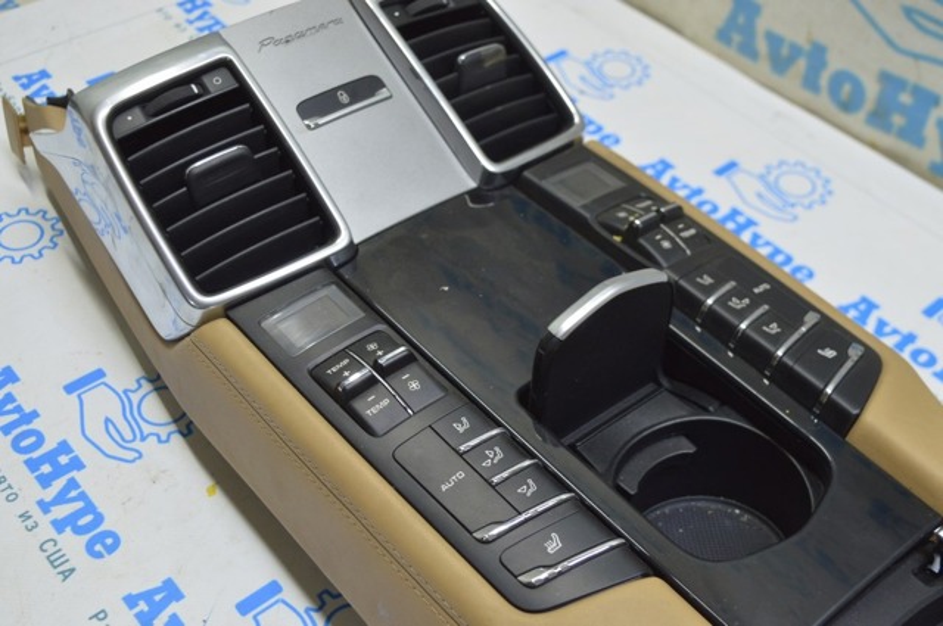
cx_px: 472
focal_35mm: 45
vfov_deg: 29.8
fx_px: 1177
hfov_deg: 43.7
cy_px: 313
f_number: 5.6
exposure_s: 1/20
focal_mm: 30
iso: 400
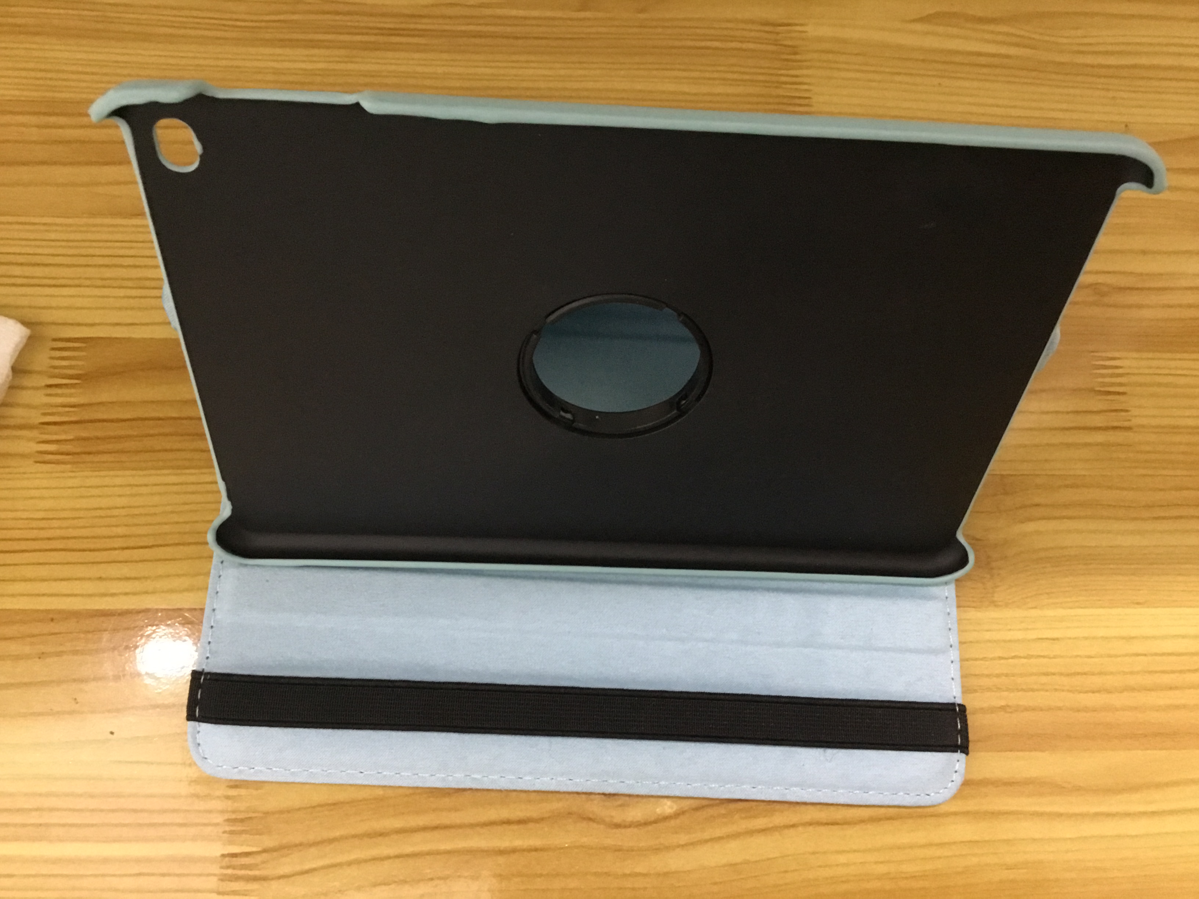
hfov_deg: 58.4
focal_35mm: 31
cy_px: 450
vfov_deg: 45.4
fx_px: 1074
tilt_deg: -75.8
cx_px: 600
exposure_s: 1/17
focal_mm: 3.3
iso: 250
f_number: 2.4
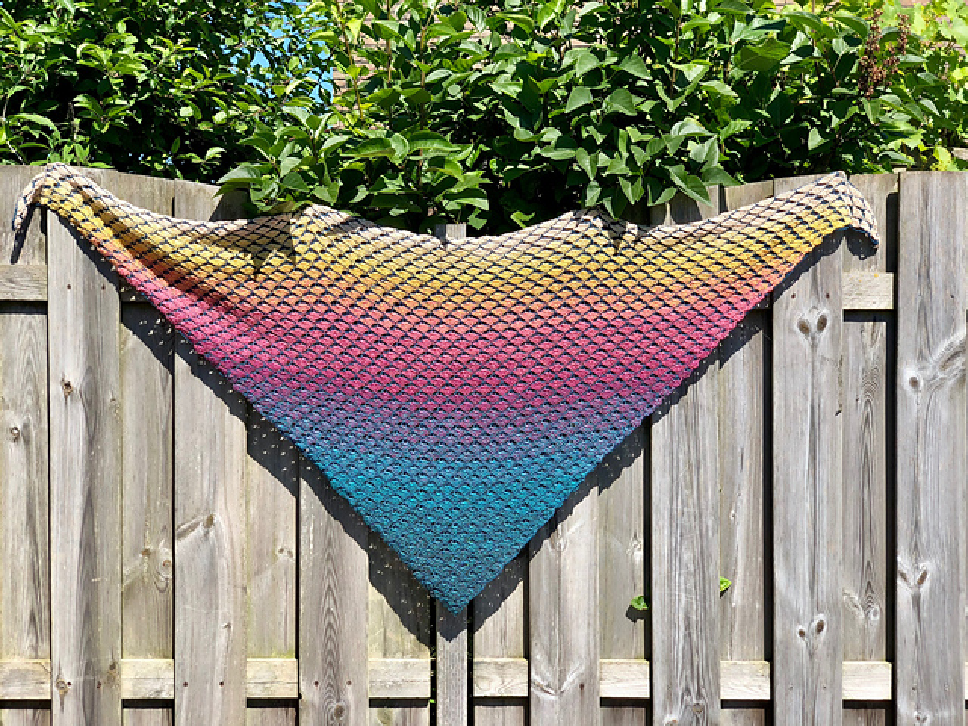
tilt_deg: -1.9
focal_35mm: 52
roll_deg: +0.7
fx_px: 1454
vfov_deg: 28.0
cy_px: 363
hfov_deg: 36.8
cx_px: 484
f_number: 2.4
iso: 16
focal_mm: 6
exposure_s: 1/649
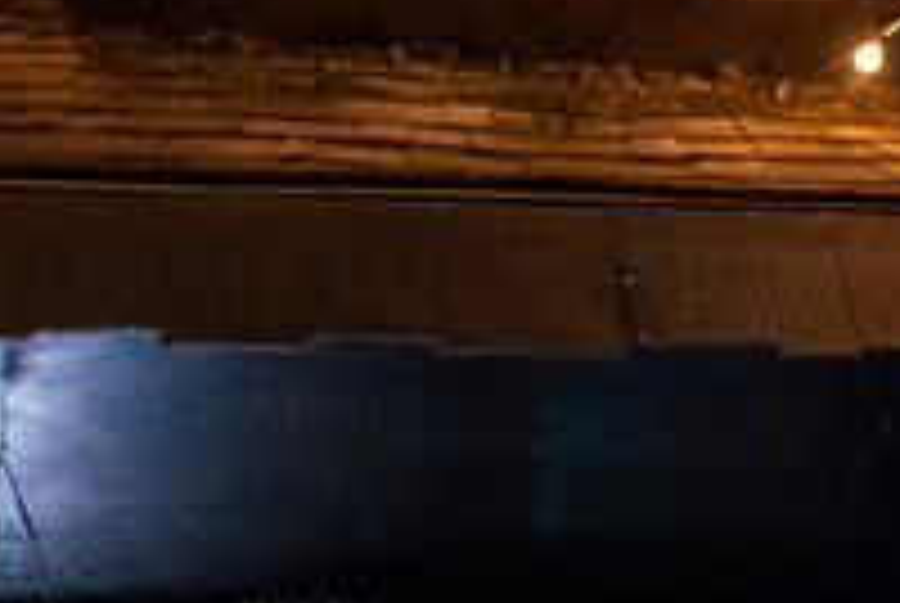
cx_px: 612
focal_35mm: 43
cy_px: 547
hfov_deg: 44.6
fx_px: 1077
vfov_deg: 29.9
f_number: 2.8
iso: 3200
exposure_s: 1/160
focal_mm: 14
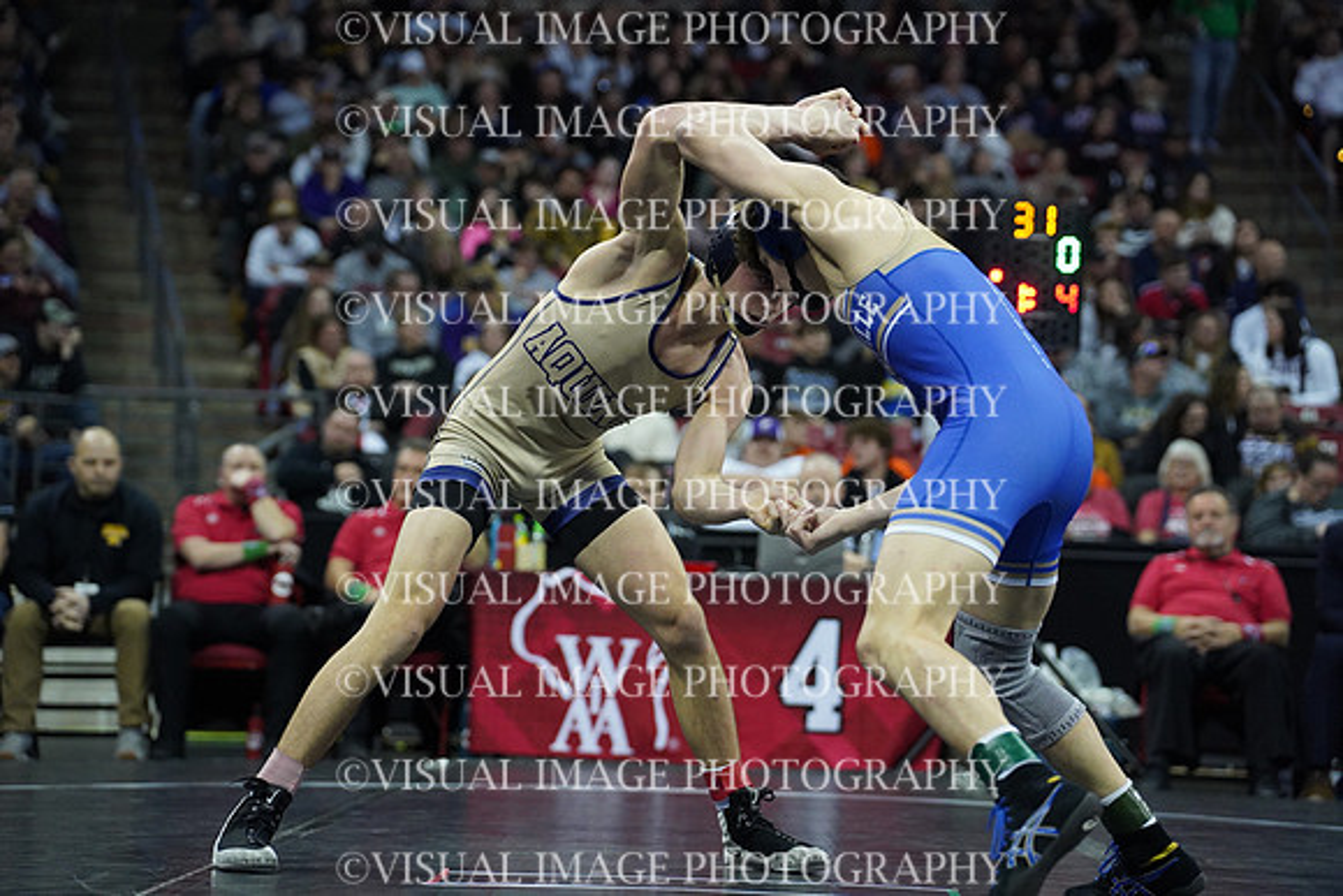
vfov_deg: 14.0
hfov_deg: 20.8
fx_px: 3657
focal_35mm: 98
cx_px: 672
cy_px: 448
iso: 6400
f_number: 2.8
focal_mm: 98
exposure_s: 1/1250
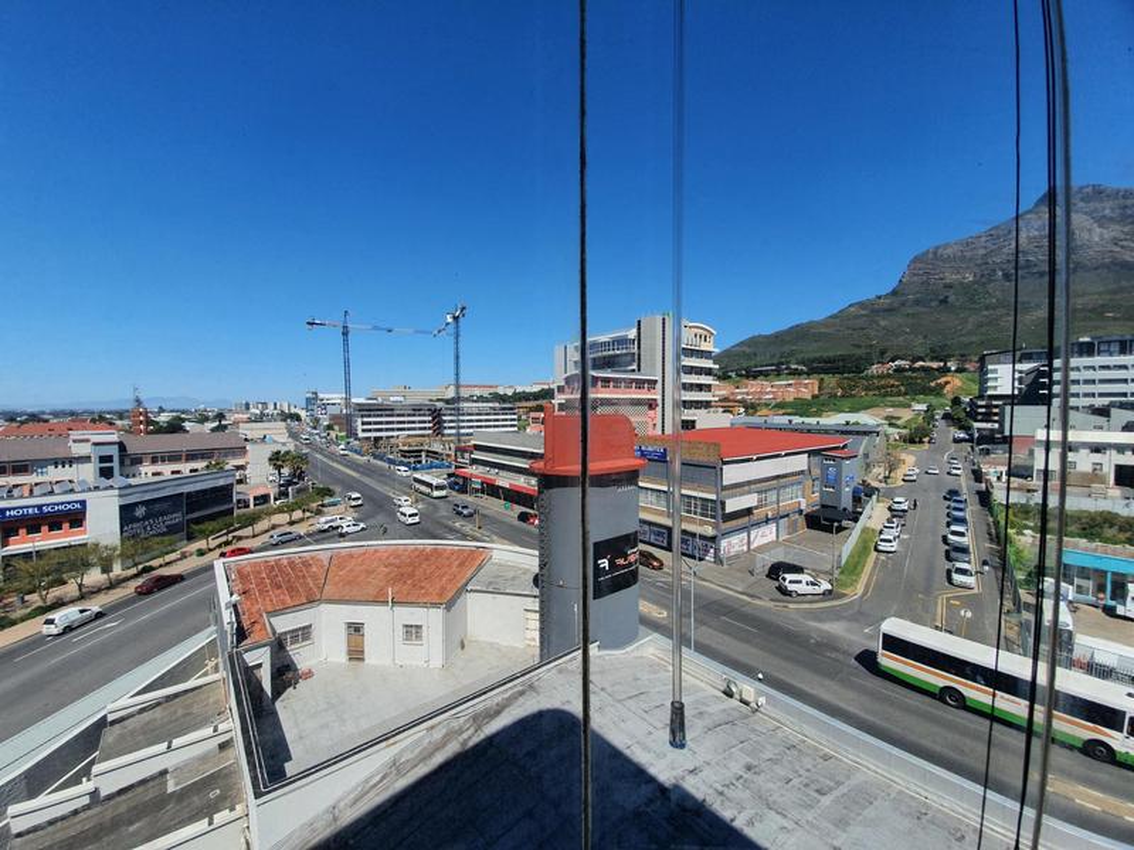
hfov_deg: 106.2
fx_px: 426
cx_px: 567
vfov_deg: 89.9
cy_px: 425
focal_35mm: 13
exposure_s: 1/1204
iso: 50
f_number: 2.2
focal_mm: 1.8
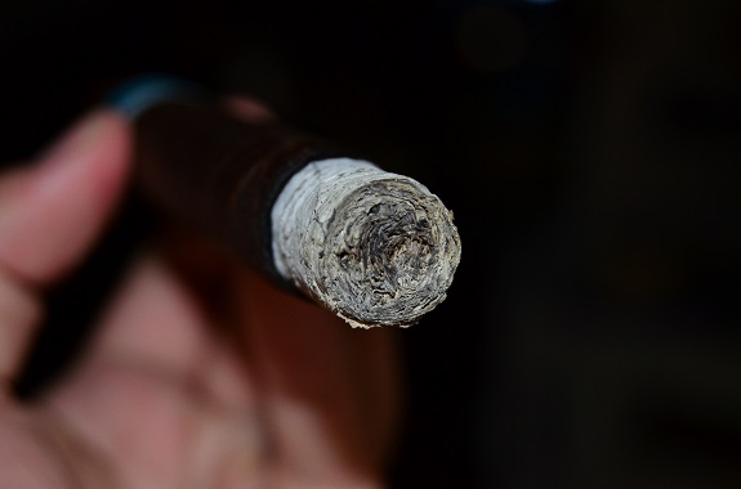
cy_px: 244
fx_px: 1693
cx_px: 370
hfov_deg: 24.7
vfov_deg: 16.5
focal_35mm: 82
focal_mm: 55
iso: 800
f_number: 5.6
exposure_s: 1/60
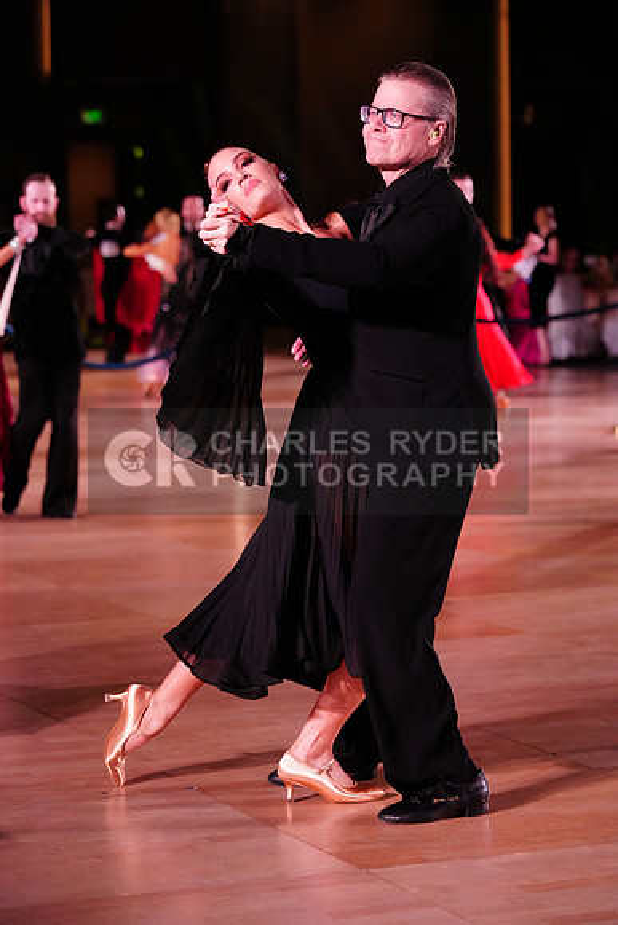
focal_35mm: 105
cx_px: 309
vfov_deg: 19.5
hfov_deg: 13.0
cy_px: 462
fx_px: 2702
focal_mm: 105
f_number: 4
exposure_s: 1/500
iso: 4000
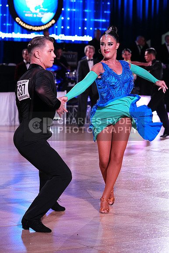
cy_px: 126
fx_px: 837
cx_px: 84
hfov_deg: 11.5
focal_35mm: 119
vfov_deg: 17.2
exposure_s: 1/320
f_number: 5
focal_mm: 119
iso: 4000
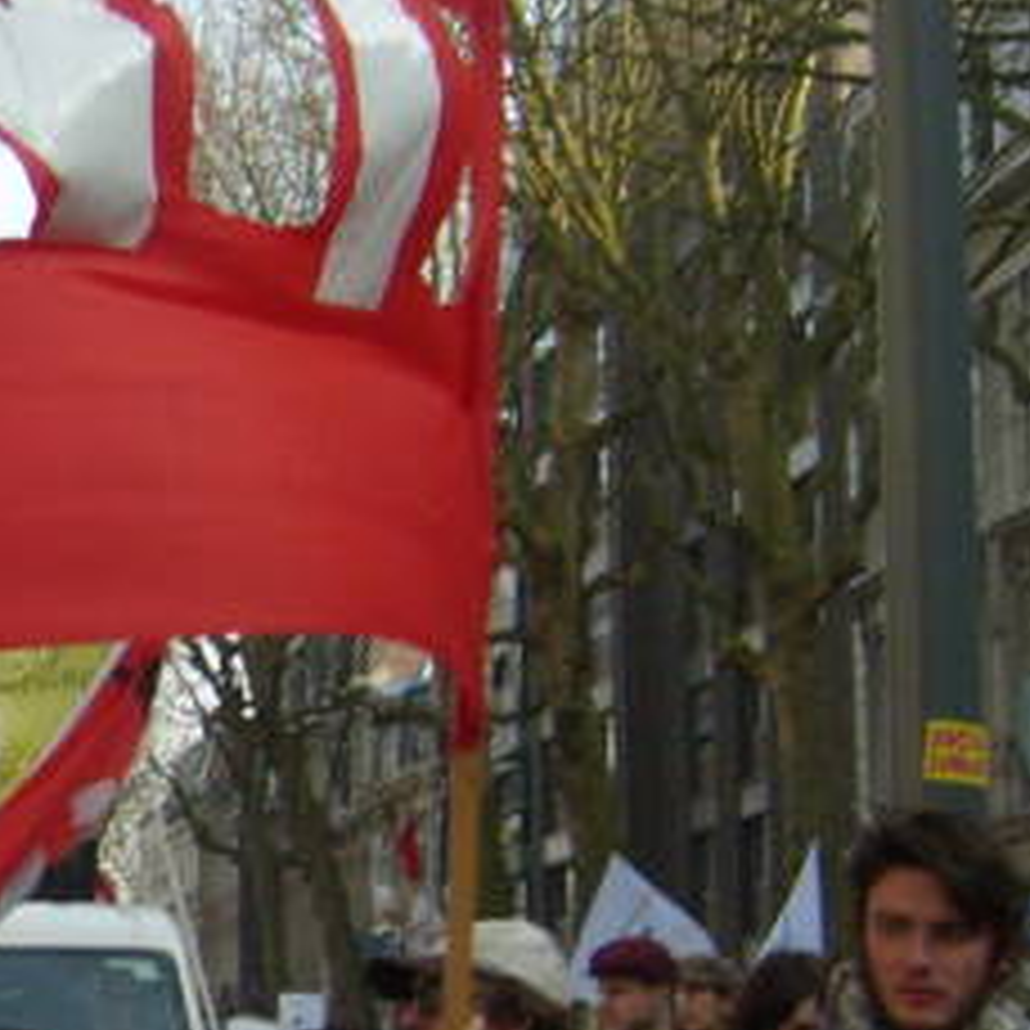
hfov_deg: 15.0
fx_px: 3636
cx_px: -517
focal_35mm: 108
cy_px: 832
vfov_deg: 16.0
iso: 80
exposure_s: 1/90
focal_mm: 5.8
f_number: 7.1
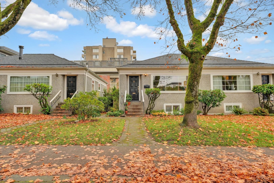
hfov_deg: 82.6
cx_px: 137
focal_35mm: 20
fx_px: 156
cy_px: 92
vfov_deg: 60.7
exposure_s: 1/100
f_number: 4
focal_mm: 20.5
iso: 100
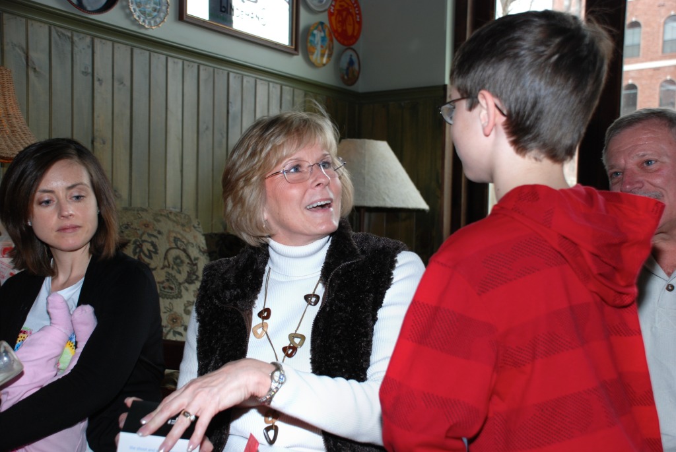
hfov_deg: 41.1
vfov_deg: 28.1
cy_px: 226
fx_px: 902
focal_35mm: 48
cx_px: 338
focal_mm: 32
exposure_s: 1/60
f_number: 4.2
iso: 200
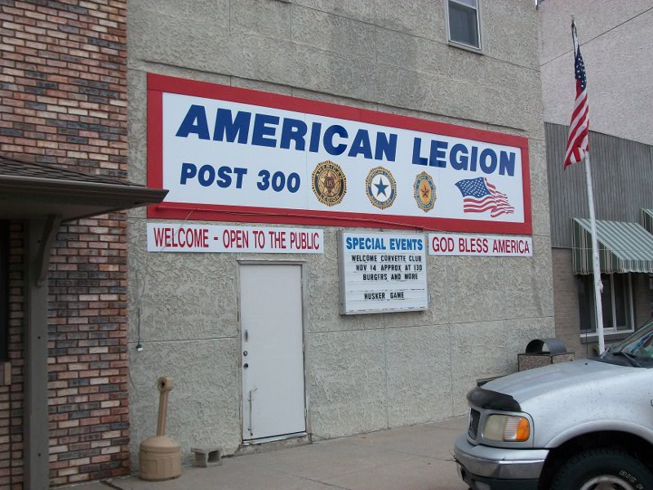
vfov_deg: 36.0
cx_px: 326
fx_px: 755
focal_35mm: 40
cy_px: 245
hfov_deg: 46.8
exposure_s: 1/200
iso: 80
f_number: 3.2
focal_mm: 7.1
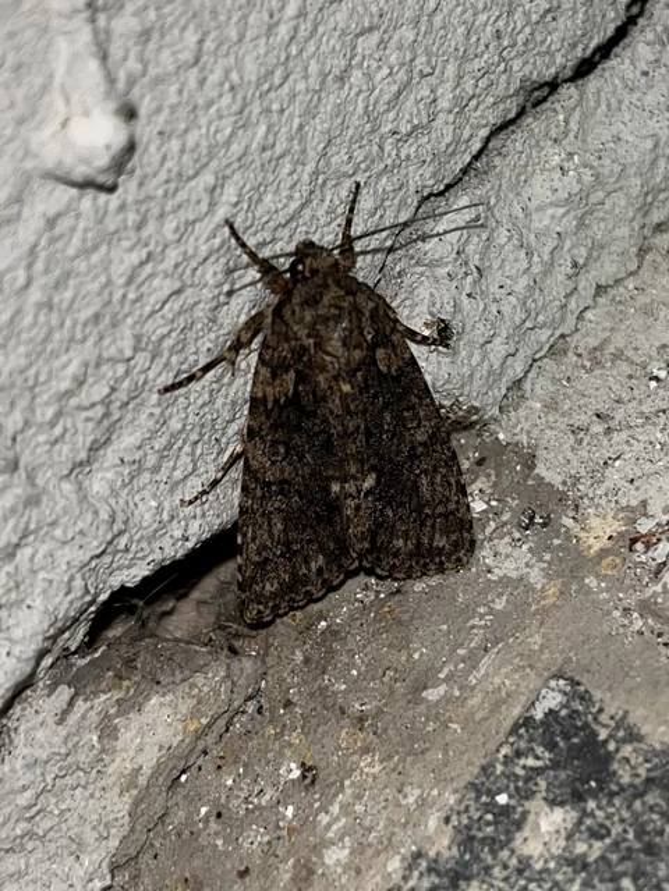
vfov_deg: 67.3
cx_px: 334
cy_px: 446
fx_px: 670
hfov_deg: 53.1
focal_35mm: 26
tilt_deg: -46.4
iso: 32
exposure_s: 1/2179
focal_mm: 5.1
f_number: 1.6
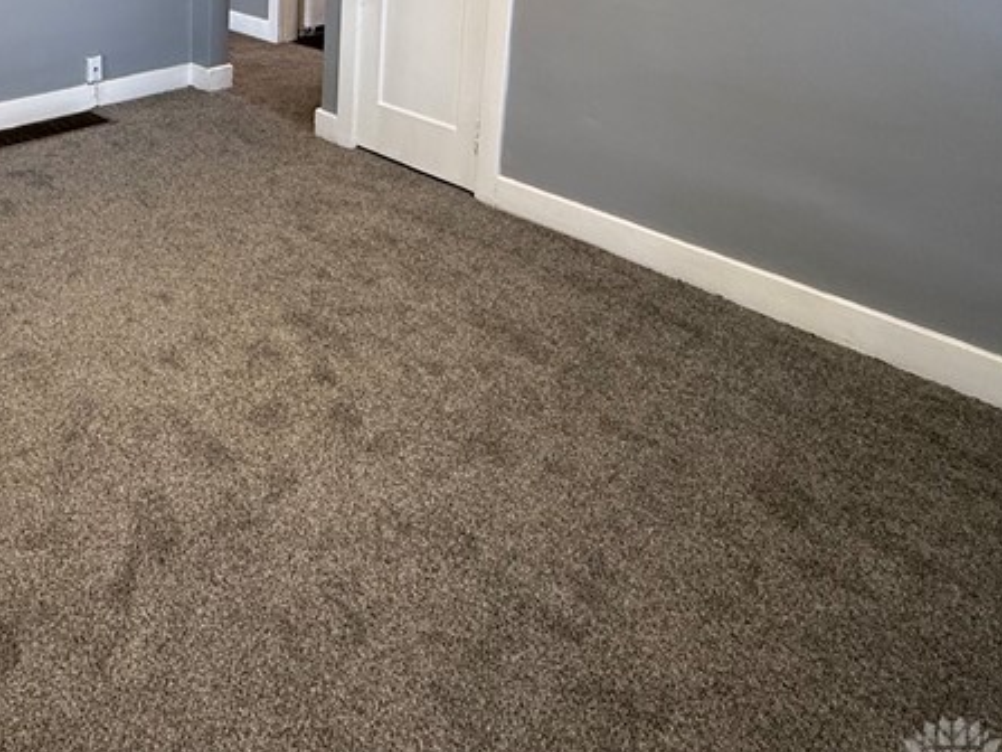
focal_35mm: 32
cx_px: 172
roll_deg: -0.4
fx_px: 926
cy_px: -40
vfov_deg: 38.0
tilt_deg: -8.6
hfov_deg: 52.4
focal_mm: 2.22
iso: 200
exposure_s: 1/60
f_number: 2.2
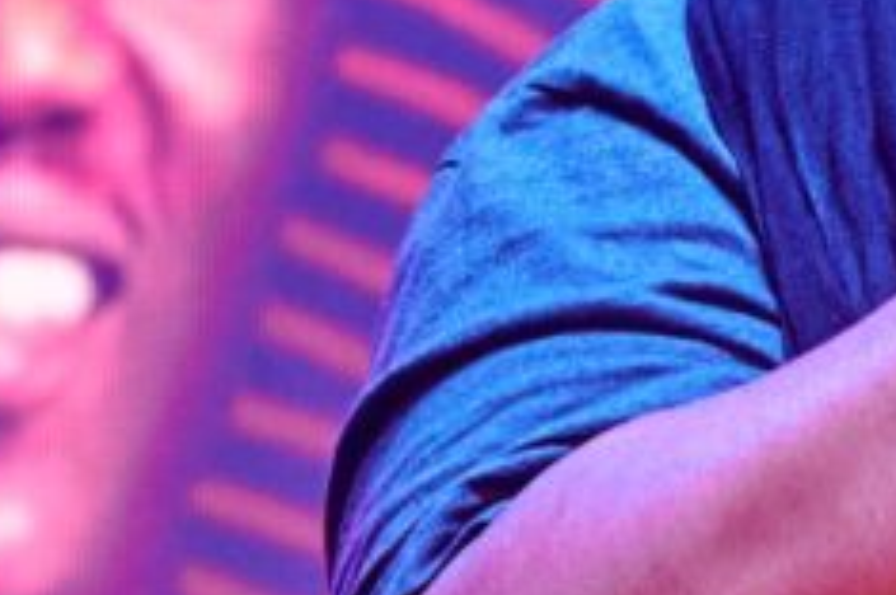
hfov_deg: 4.1
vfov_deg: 2.7
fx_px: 12576
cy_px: -254
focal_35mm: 506
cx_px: 1354
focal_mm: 70
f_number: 4.5
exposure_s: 1/200
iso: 1000
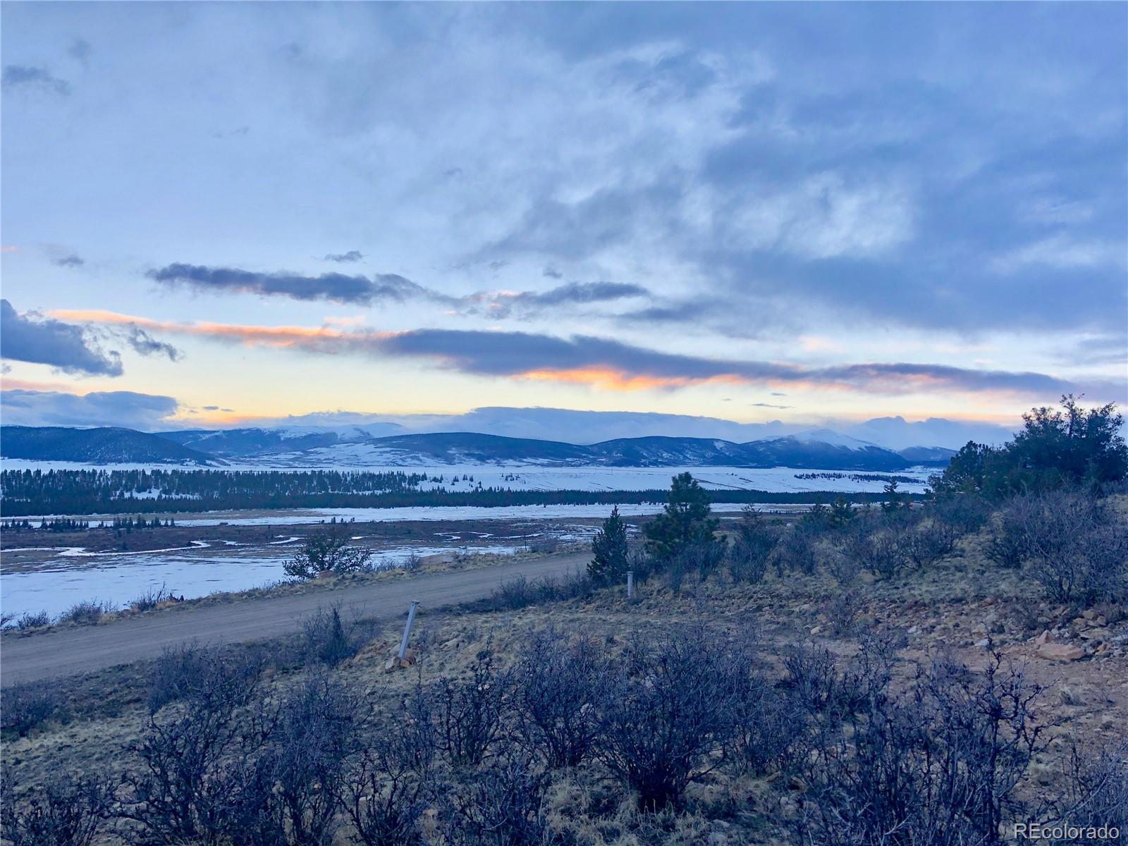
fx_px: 912
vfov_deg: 49.7
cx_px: 564
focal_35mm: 28
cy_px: 423
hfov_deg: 63.4
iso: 20
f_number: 1.8
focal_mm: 4
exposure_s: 1/231
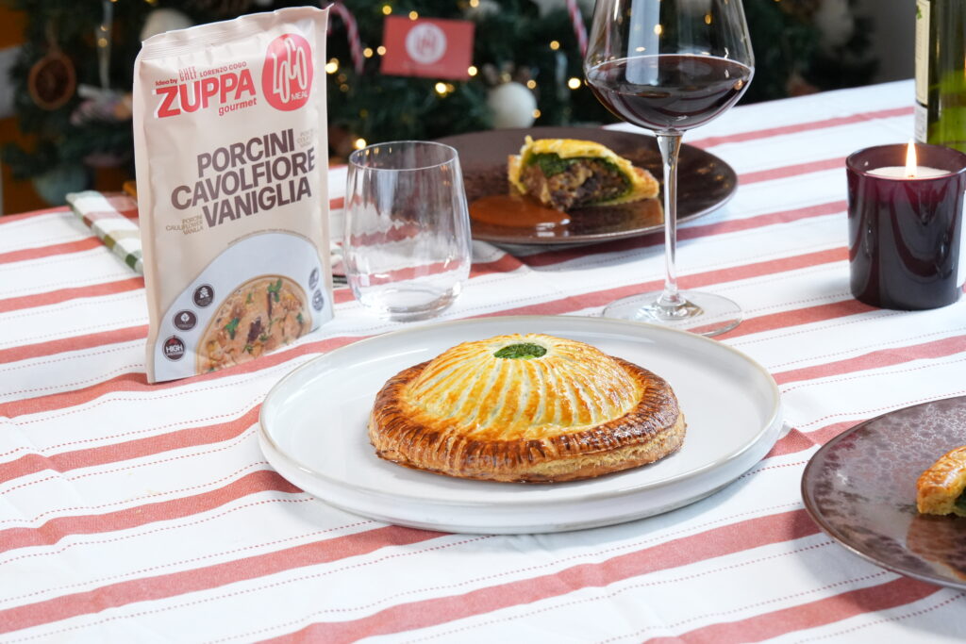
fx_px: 2818
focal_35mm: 105
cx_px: 483
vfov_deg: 13.0
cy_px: 322
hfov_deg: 19.5
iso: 2500
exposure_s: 1/125
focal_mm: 70
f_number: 7.1
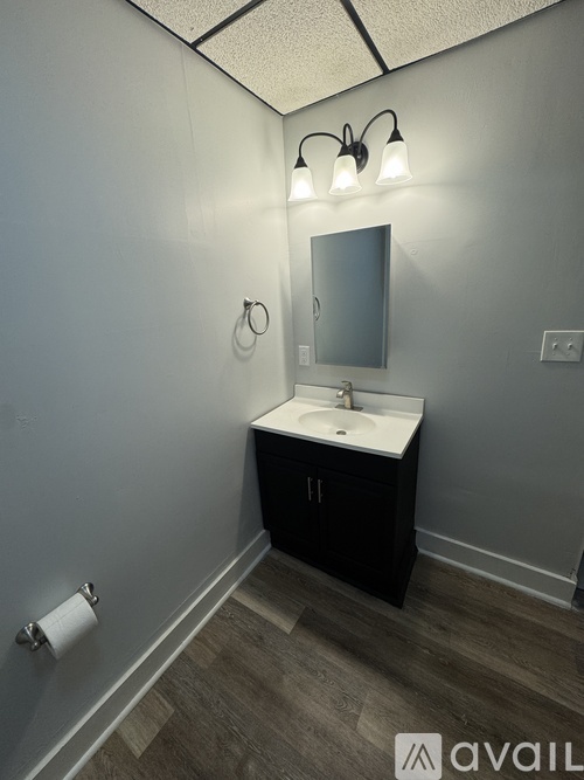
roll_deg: +3.5
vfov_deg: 102.1
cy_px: 390
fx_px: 315
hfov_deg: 85.7
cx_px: 292
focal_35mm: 14
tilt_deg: -17.2
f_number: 2.2
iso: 160
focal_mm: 2.22
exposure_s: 1/120
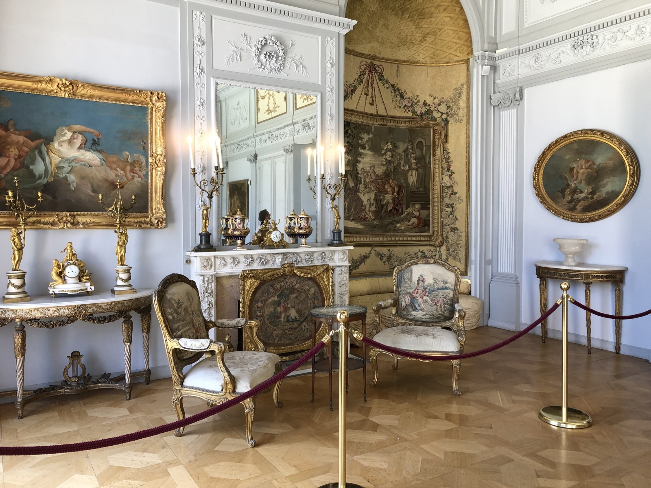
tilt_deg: -2.7
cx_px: 326
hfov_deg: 63.4
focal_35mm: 28
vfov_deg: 49.7
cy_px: 244
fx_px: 527
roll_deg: -0.6
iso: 32
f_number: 1.8
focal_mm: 3.99
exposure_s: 1/33
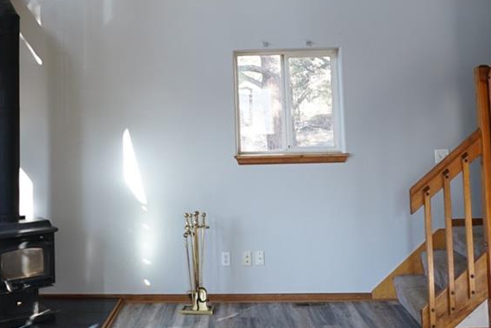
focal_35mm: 45
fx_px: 614
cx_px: 182
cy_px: 54
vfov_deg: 29.1
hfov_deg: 43.2
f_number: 2.8
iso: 200
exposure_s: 1/60
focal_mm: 16
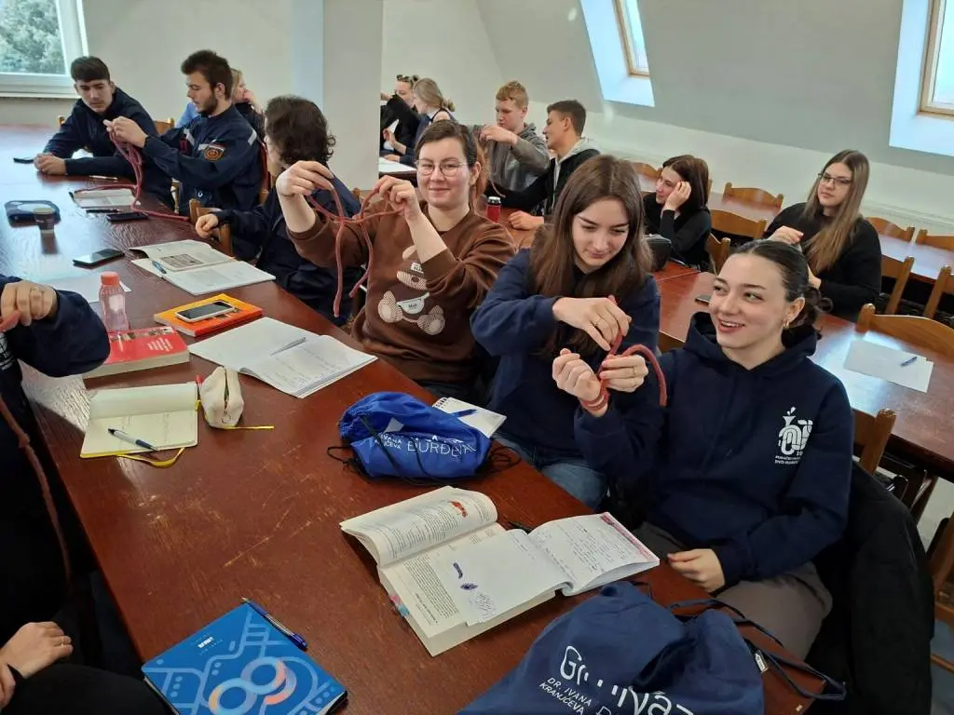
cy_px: 358
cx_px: 477
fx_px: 634
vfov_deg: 58.9
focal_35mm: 23
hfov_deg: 73.9
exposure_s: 1/100
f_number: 1.8
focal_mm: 5.54
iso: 250
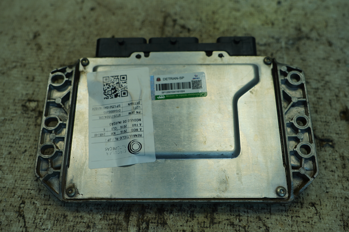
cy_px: 116
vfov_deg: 35.9
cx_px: 174
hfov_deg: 51.9
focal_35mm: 37
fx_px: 358
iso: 100
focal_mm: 25
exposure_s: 1/160
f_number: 4
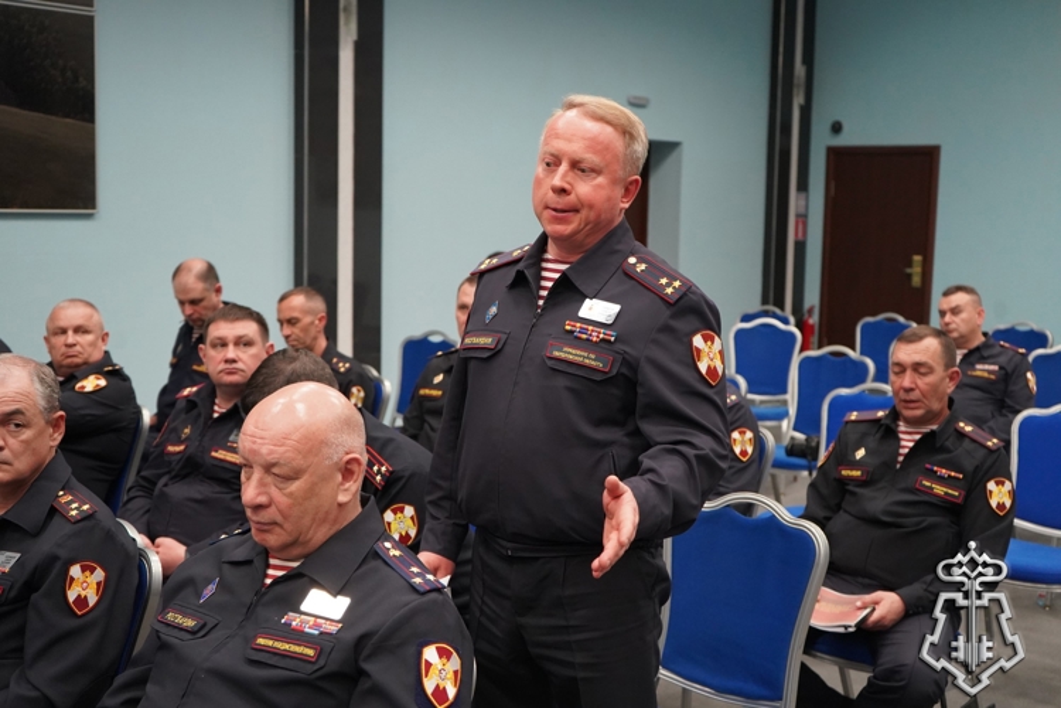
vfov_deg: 30.5
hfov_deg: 44.5
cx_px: 530
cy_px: 354
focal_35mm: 44
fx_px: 1297
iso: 5000
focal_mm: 44
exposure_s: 1/160
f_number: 4.5
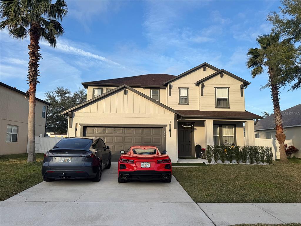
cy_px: 113
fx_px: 209
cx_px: 150
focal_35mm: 24
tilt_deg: +8.1
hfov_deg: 71.6
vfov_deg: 56.8
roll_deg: -1.0
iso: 80
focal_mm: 6.76
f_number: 1.78
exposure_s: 1/2506
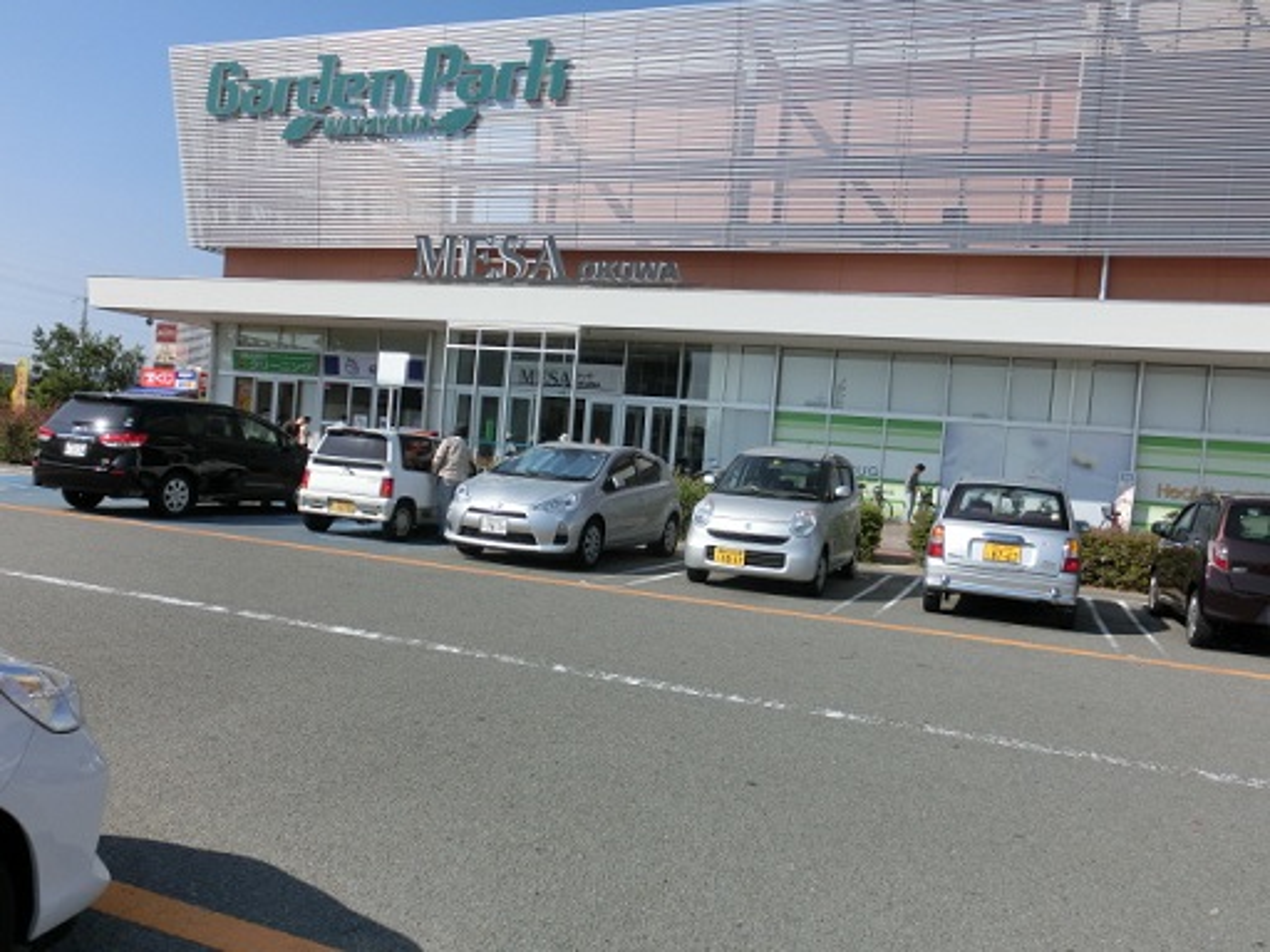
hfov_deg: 63.4
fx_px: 1027
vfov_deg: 49.7
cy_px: 476
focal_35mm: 28
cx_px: 635
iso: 80
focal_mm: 5
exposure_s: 1/250
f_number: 8.8
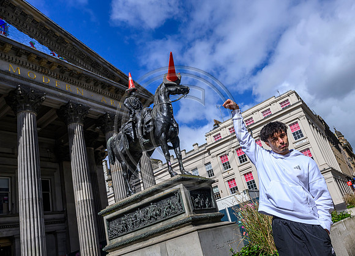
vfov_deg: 49.6
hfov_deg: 64.8
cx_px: 208
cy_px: 138
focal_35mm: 27
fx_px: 277
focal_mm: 24
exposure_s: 1/3200
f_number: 6.3
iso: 500
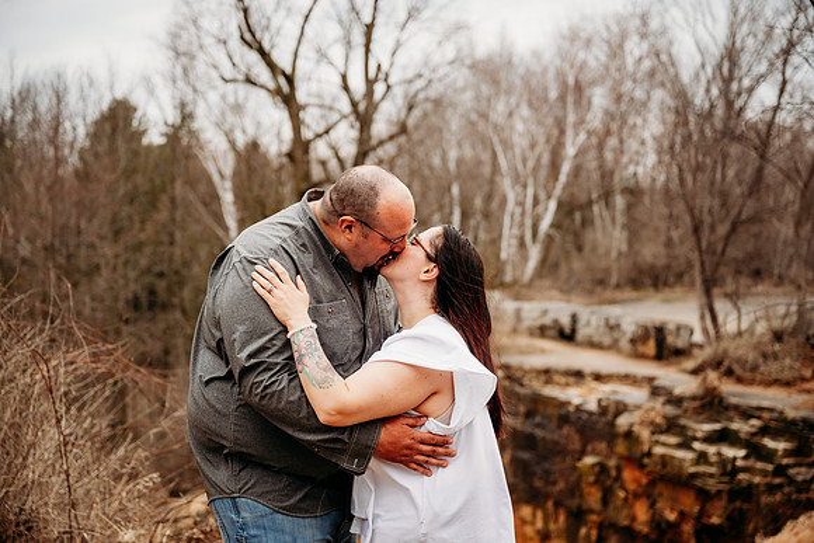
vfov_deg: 22.3
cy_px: 272
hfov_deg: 32.9
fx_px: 1380
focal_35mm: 61
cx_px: 407
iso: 400
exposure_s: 1/1000
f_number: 3.2
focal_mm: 61
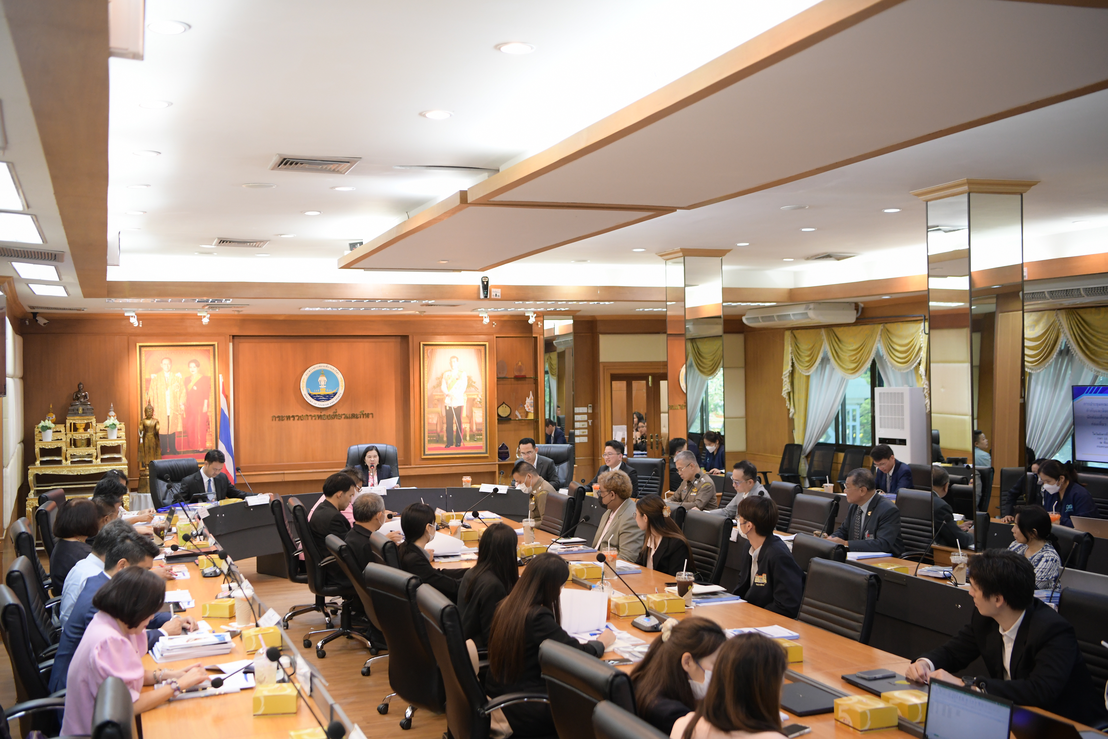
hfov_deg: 48.5
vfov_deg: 33.4
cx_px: 554
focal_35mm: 40
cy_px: 370
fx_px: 1231
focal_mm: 40
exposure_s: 1/160
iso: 1600
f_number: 2.8
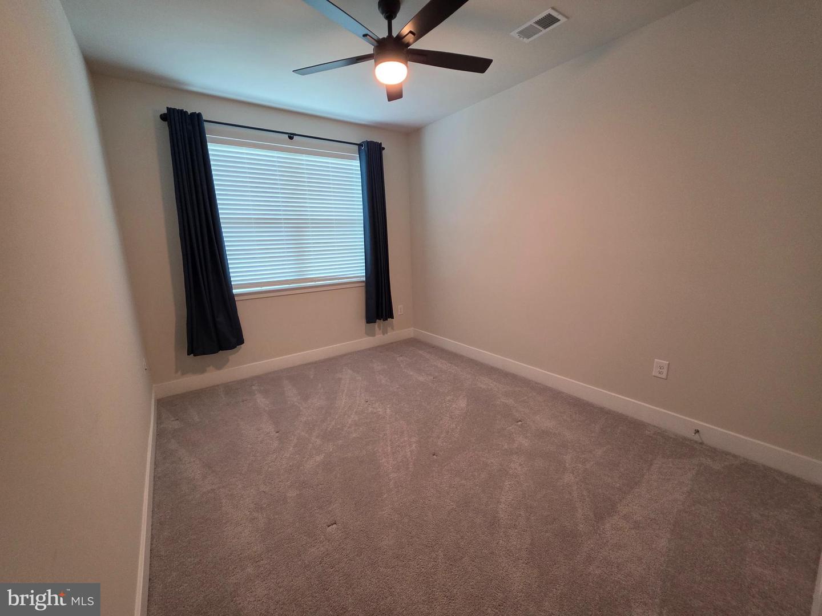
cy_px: 308
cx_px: 411
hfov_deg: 106.2
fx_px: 309
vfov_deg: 89.9
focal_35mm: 13
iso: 250
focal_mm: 2.2
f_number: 1.9
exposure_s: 1/120
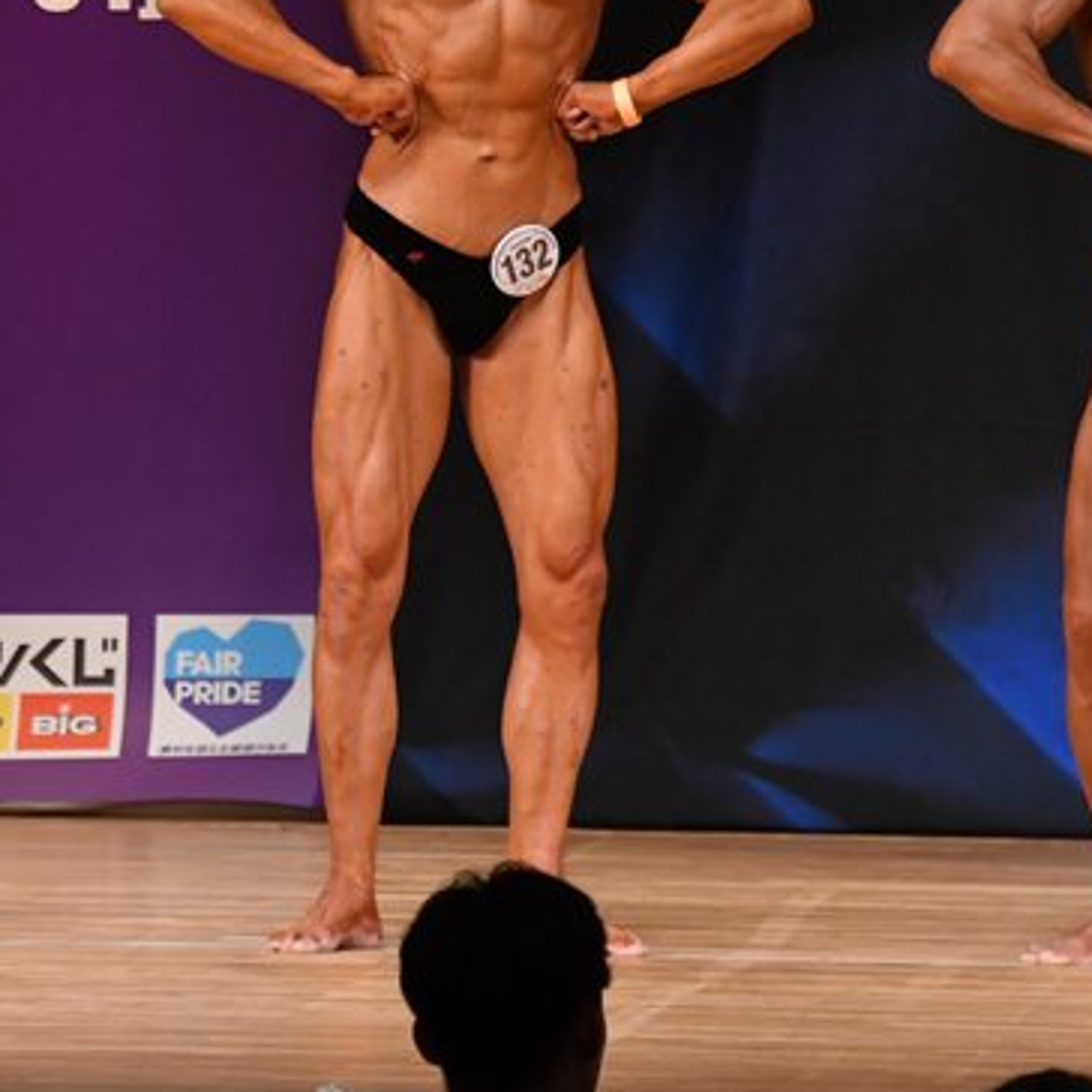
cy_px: 330
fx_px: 17453
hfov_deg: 3.6
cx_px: 124
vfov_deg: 3.6
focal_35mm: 489
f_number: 5.6
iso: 4000
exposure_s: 1/400
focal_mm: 180
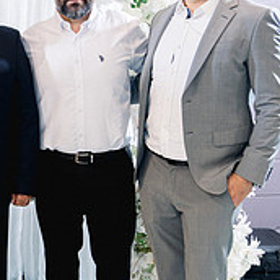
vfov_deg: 20.2
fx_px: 787
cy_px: 129
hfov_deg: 18.6
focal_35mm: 86
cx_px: -94
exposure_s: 1/160
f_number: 2.8
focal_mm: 30
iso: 800
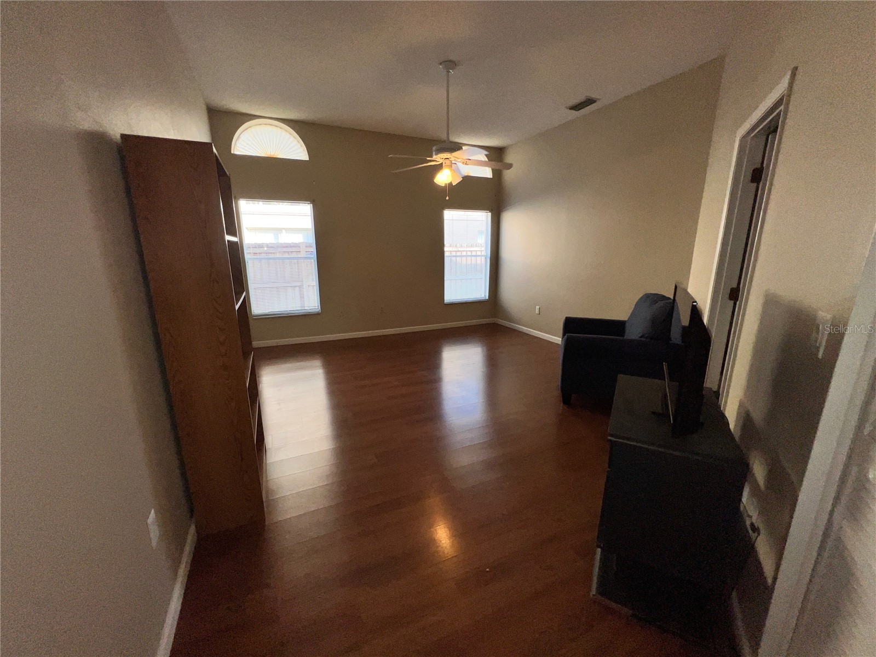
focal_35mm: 13
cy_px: 328
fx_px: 329
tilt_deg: -13.5
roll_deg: -0.1
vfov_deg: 89.9
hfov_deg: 106.2
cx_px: 438
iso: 25
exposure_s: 1/122
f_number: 1.8
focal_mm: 1.57
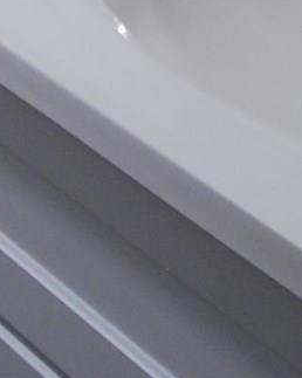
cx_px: -272
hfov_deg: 9.8
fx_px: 1649
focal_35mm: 147
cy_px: -504
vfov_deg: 11.1
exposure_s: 1/30
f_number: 3.8
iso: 280
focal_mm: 11
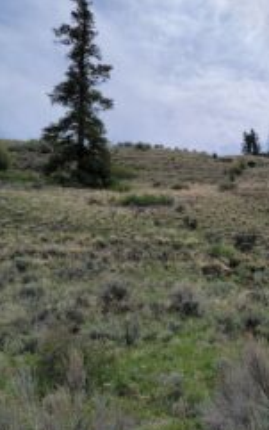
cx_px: 267
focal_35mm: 44
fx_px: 515
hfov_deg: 27.6
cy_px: 207
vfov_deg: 45.2
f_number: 1.8
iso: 20
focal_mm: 7
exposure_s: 1/2423
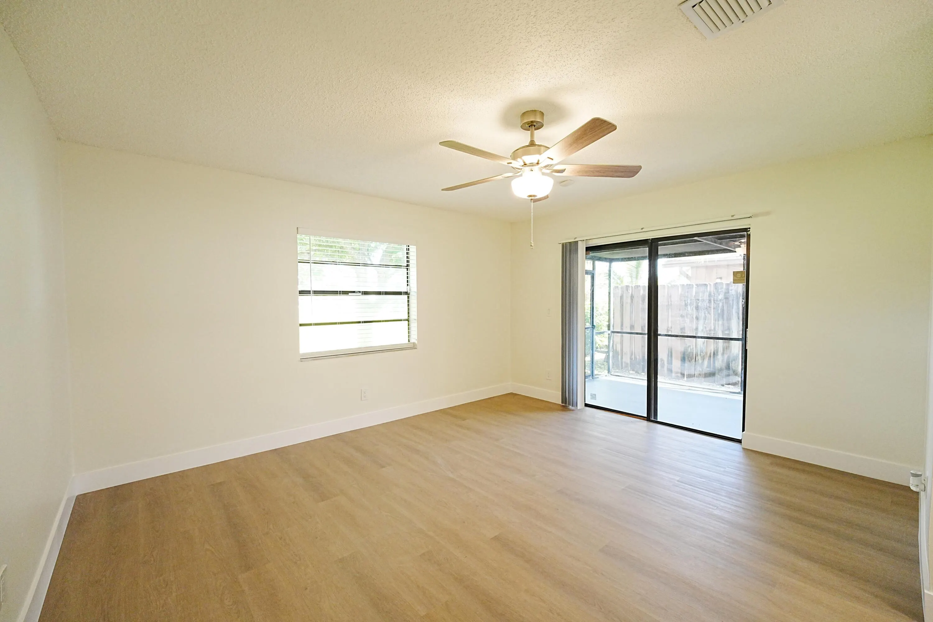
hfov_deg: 104.3
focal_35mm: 14
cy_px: 311
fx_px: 363
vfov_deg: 81.2
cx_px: 466
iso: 2500
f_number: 7.1
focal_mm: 14
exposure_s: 1/60
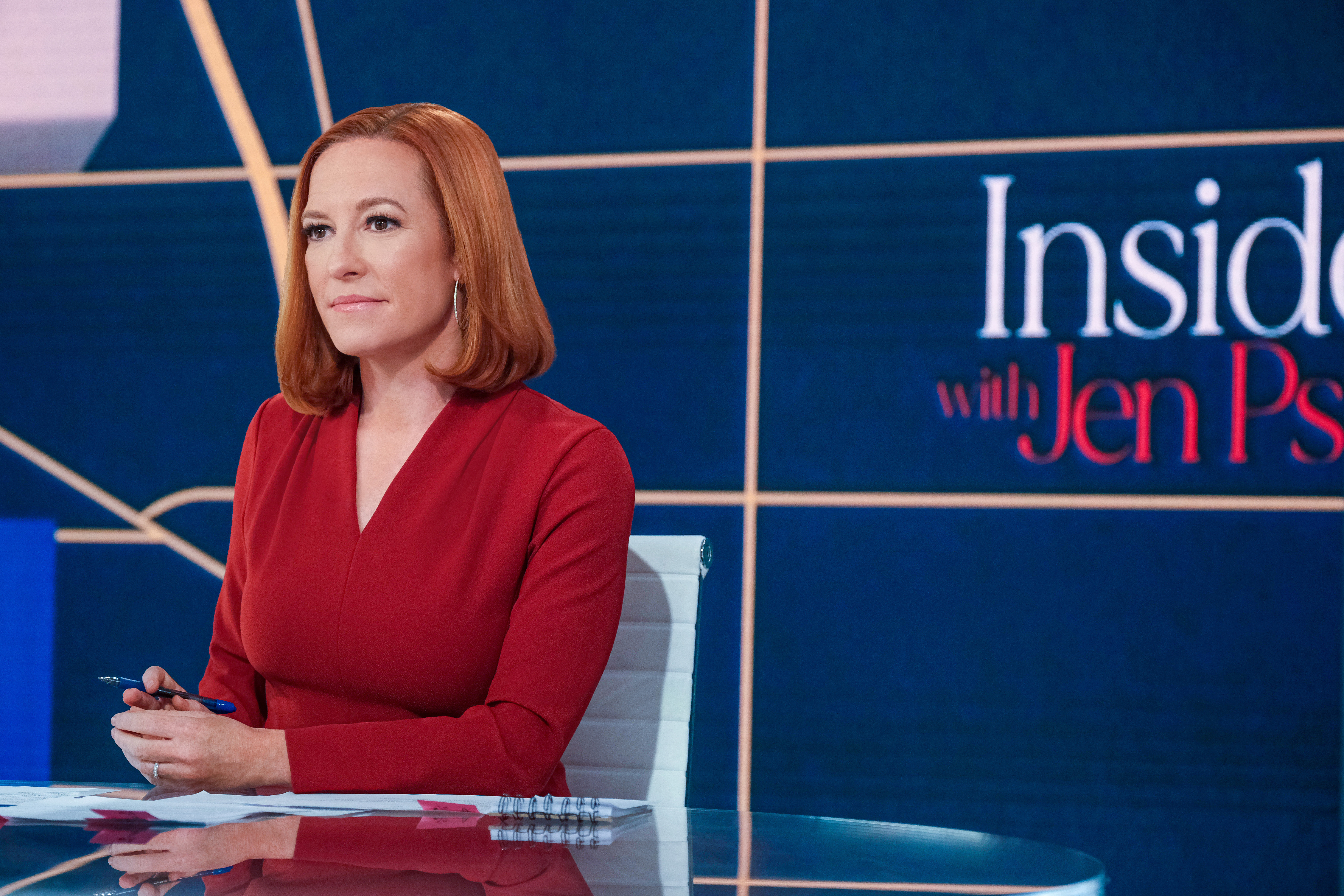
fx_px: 5077
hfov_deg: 15.1
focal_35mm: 136
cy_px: 448
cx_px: 672
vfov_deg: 10.1
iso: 1600
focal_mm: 90.6
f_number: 4
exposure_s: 1/250
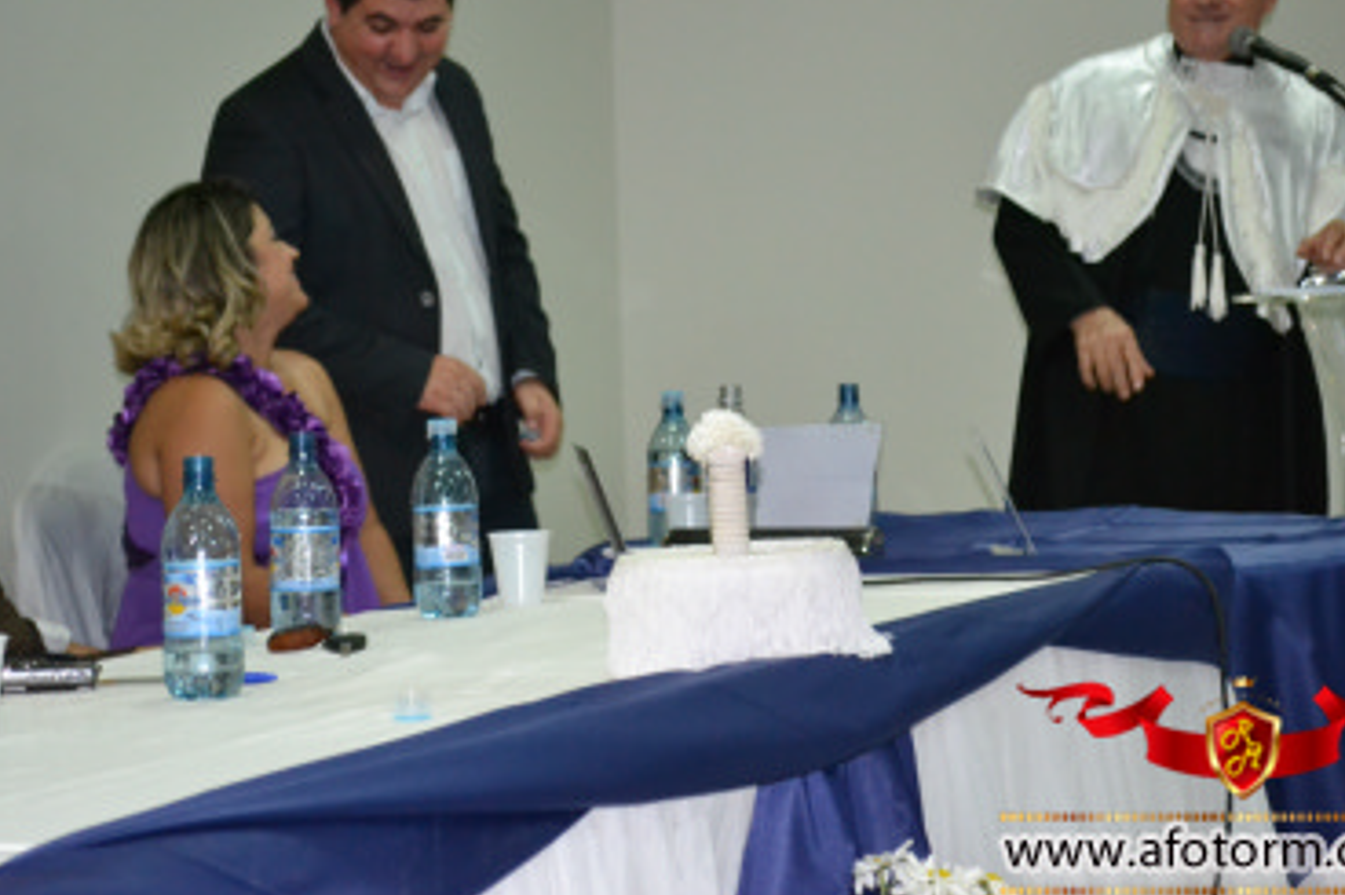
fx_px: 3809
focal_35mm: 102
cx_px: 607
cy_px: 320
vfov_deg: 13.4
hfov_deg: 20.0
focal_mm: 50
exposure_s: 1/60
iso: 2800
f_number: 5.6
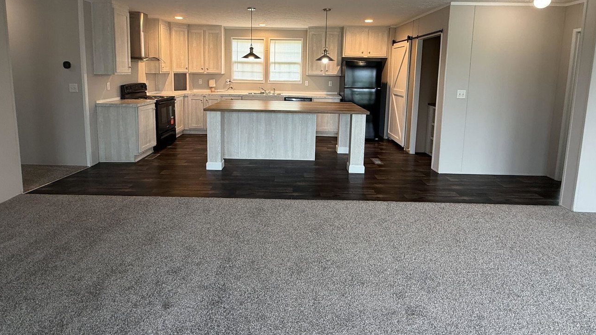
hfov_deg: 89.5
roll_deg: -0.8
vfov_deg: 56.7
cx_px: 285
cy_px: 104
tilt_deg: -7.7
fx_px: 300
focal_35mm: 19
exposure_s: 1/60
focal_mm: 2.22
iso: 200
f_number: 2.2
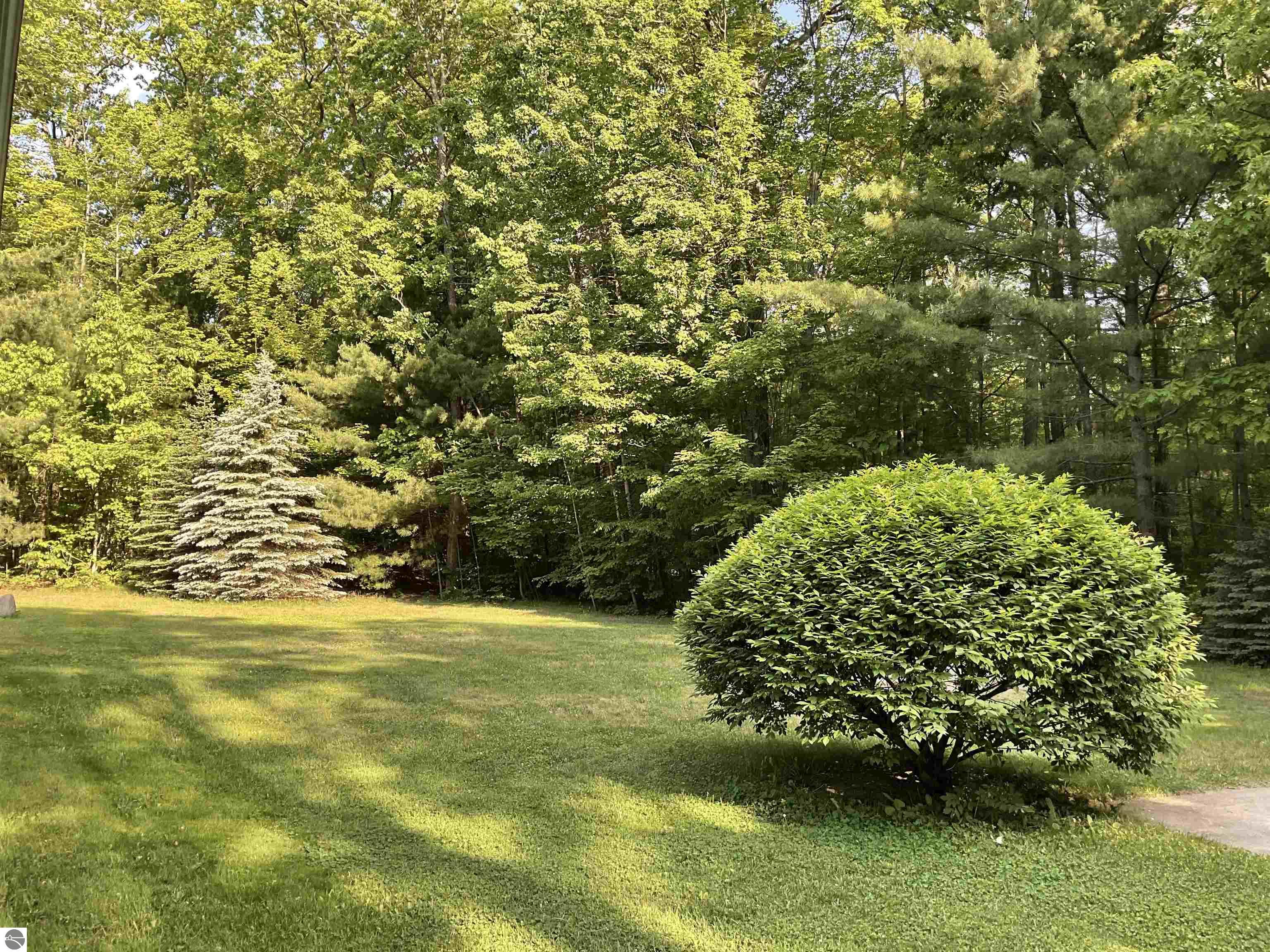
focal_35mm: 29
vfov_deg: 48.2
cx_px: 635
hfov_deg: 61.7
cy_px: 476
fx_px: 1064
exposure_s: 1/142
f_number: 1.8
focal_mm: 3
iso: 16
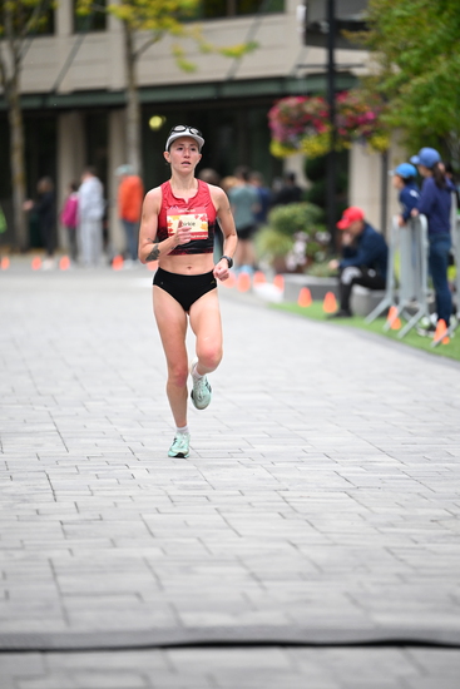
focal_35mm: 200
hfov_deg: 6.9
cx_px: 230
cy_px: 344
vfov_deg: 10.3
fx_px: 3831
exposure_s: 1/1250
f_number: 2.8
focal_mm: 200
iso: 1600
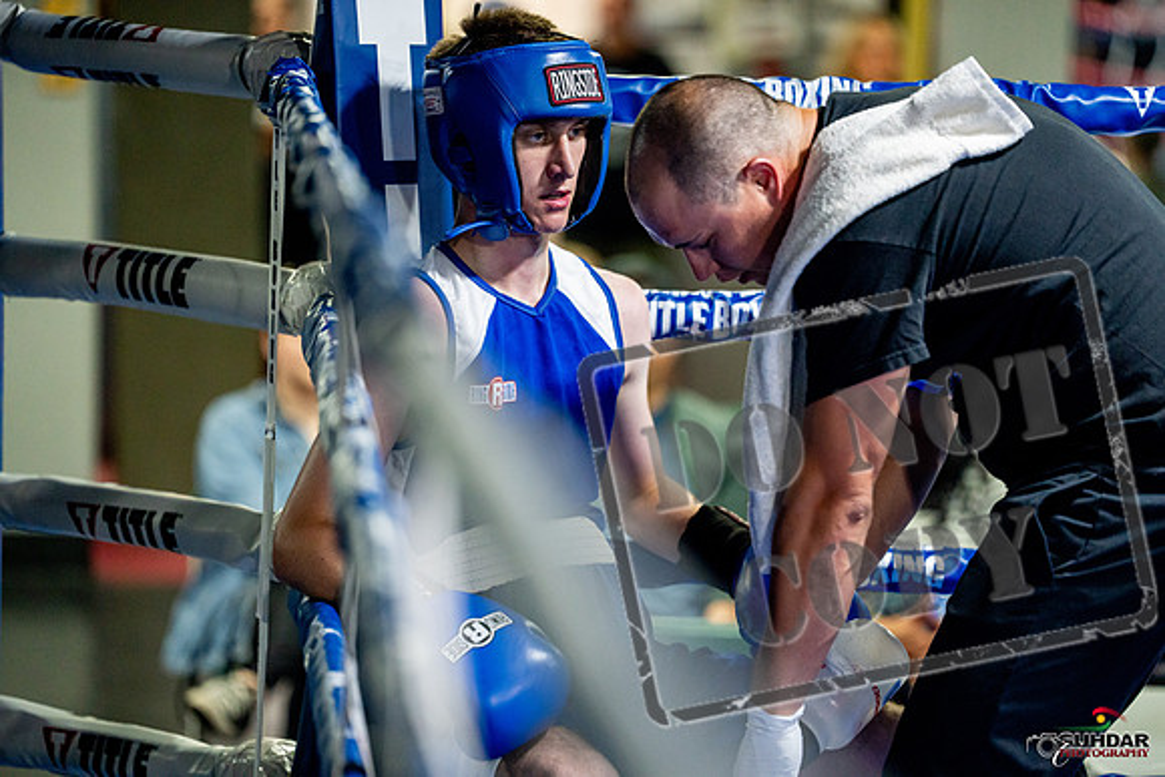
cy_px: 388
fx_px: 4855
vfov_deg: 9.2
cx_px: 582
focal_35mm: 150
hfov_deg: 13.7
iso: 4000
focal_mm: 150
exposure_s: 1/800
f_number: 2
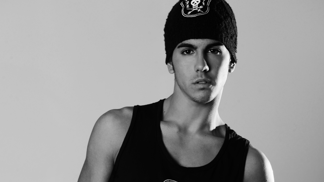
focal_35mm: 167
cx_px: 164
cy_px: 235
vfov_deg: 7.2
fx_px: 1435
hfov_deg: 12.9
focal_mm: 102
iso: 200
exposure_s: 1/125
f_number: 11
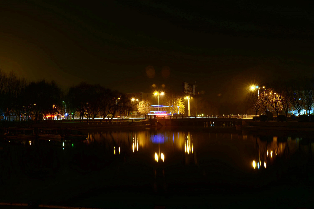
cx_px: 160
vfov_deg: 46.4
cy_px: 103
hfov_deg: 65.5
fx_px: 244
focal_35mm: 28
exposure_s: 30
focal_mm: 18
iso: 100
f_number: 16
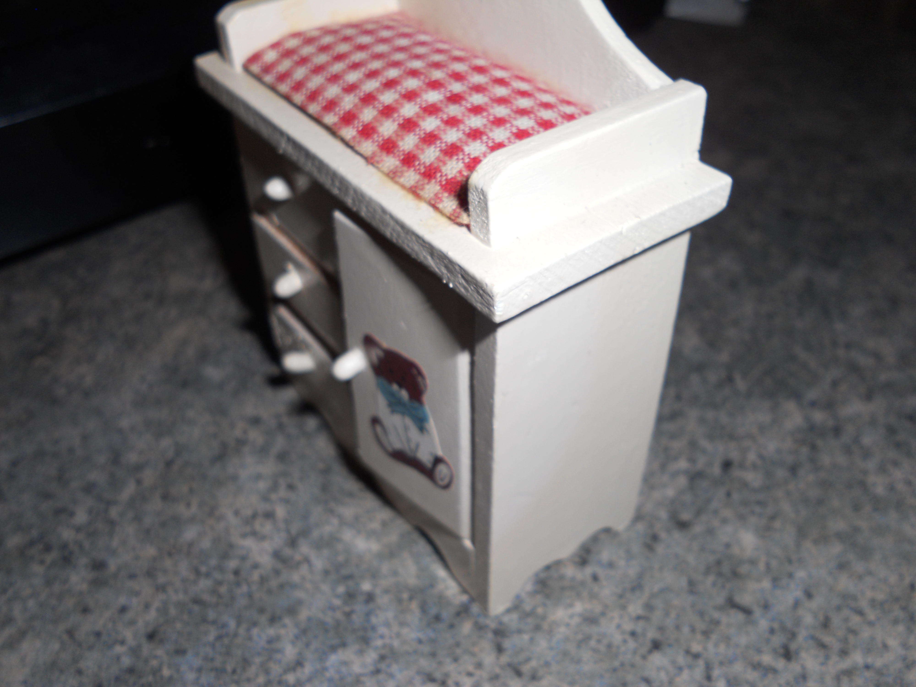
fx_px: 847
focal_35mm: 32
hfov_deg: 56.8
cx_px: 458
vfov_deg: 44.2
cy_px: 344
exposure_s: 1/25
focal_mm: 5.8
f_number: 8.8
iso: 80
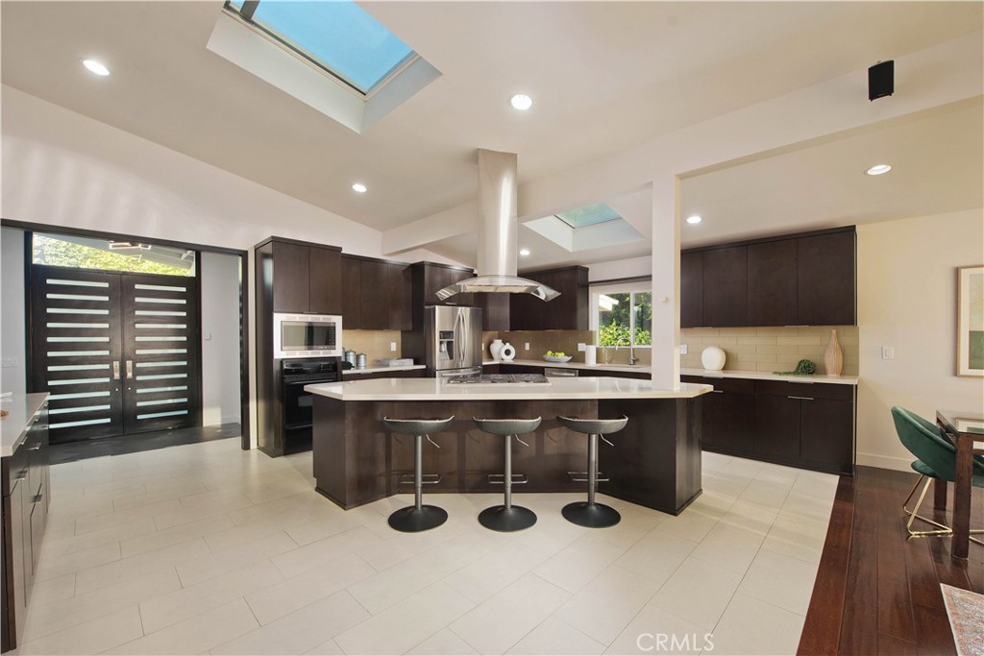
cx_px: 492
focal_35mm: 14
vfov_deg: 81.2
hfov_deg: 104.2
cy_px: 328
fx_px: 383
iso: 400
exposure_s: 1/200
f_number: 5.6
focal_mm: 14
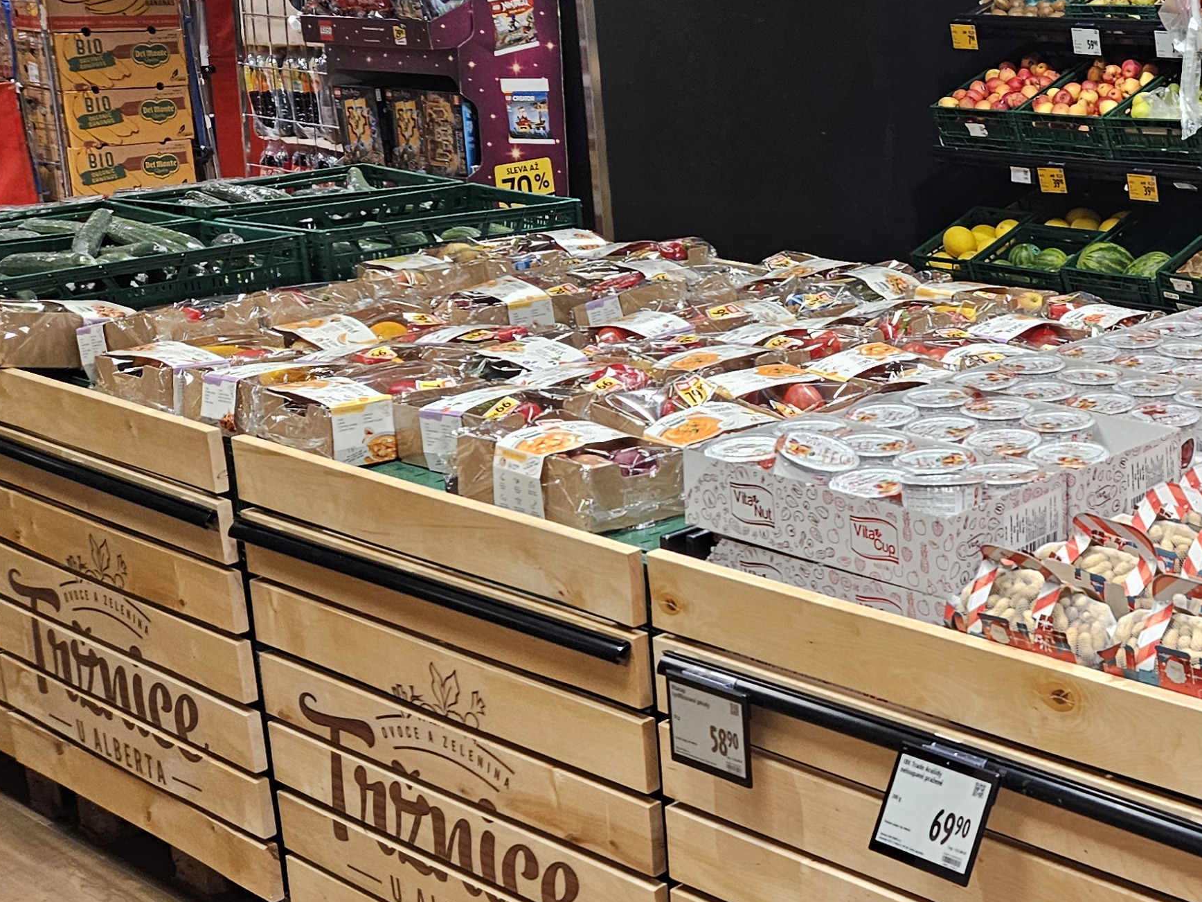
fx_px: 1840
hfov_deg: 33.4
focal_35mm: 53
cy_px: 403
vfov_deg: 27.5
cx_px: 1176
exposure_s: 1/180
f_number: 1.8
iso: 200
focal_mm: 5.4
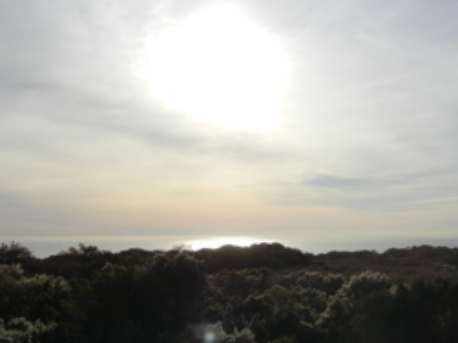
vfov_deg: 33.5
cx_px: 224
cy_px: 193
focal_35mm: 43
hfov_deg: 43.9
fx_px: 569
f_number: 7
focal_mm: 5.4
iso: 160
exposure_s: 1/1179
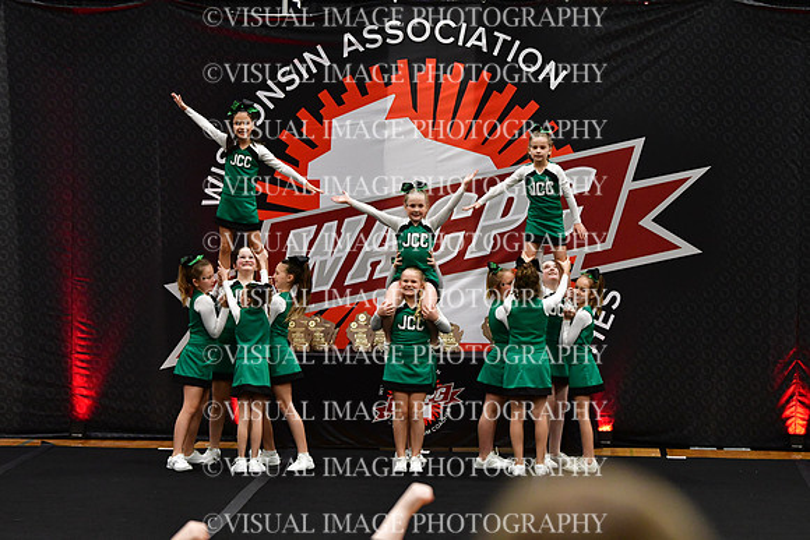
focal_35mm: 147
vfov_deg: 9.3
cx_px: 405
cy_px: 270
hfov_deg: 14.0
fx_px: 3308
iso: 4000
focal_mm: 98
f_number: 2.8
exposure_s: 1/800
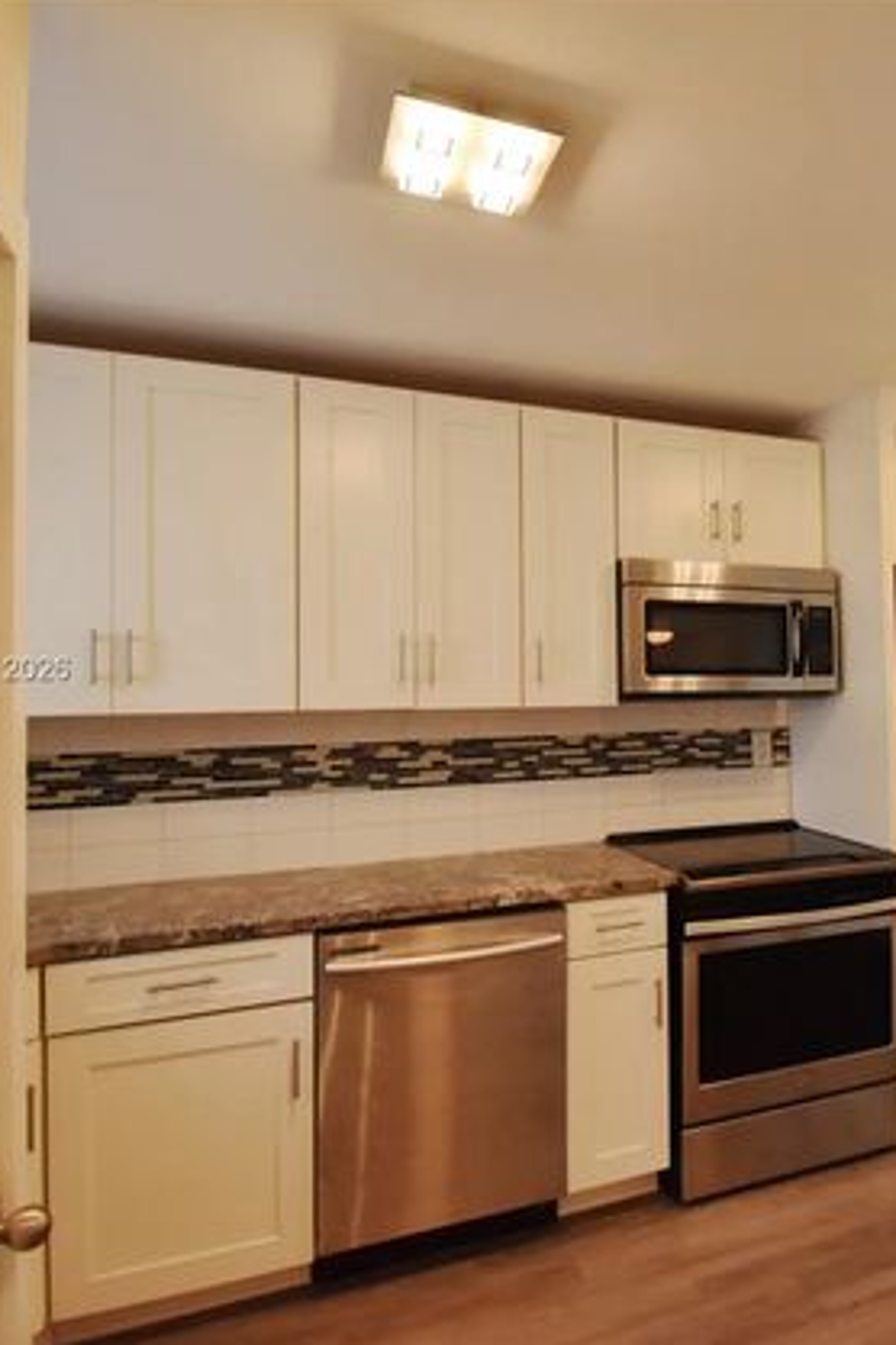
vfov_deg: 76.1
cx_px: 699
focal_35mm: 23
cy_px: 671
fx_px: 859
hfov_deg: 52.1
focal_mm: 10
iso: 1400
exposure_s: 1/160
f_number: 5.6
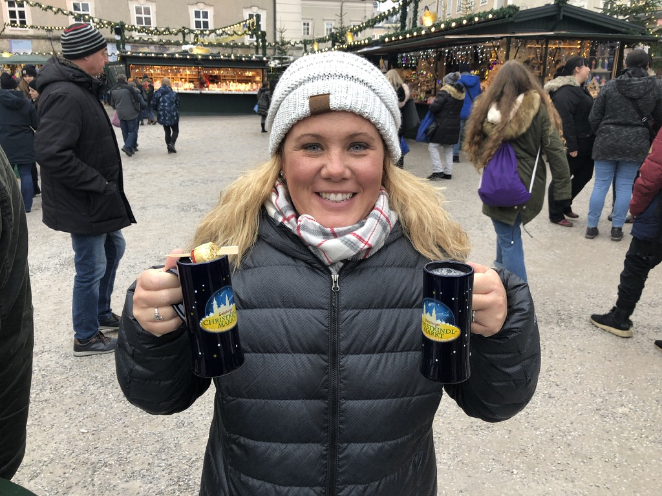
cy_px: 248
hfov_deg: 63.4
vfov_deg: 49.7
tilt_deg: -17.2
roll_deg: -0.5
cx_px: 331
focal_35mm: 28
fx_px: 535
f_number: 1.8
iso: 20
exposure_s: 1/33
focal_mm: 4
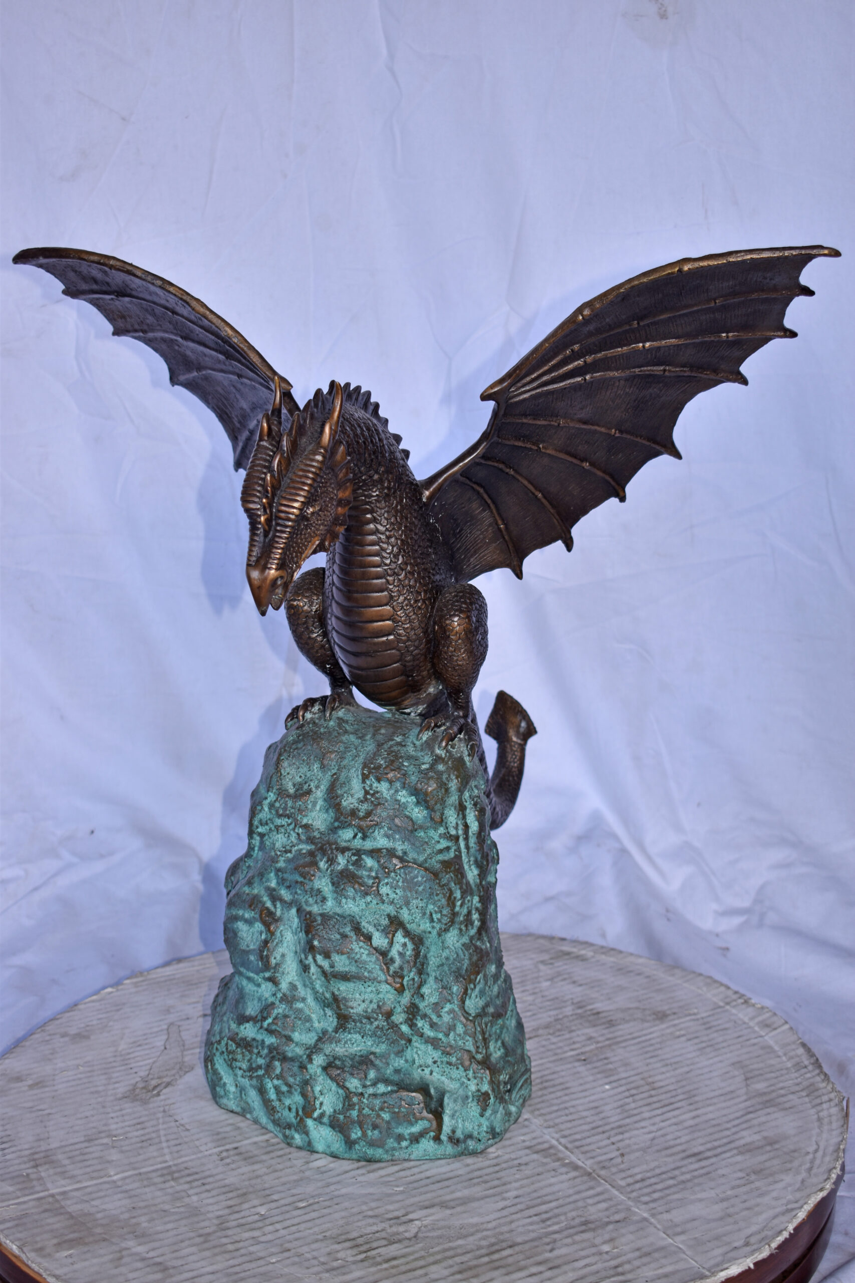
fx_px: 1816
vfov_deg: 38.9
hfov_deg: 26.5
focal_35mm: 51
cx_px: 428
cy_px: 642
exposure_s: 1/125
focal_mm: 34
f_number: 4.5
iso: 100
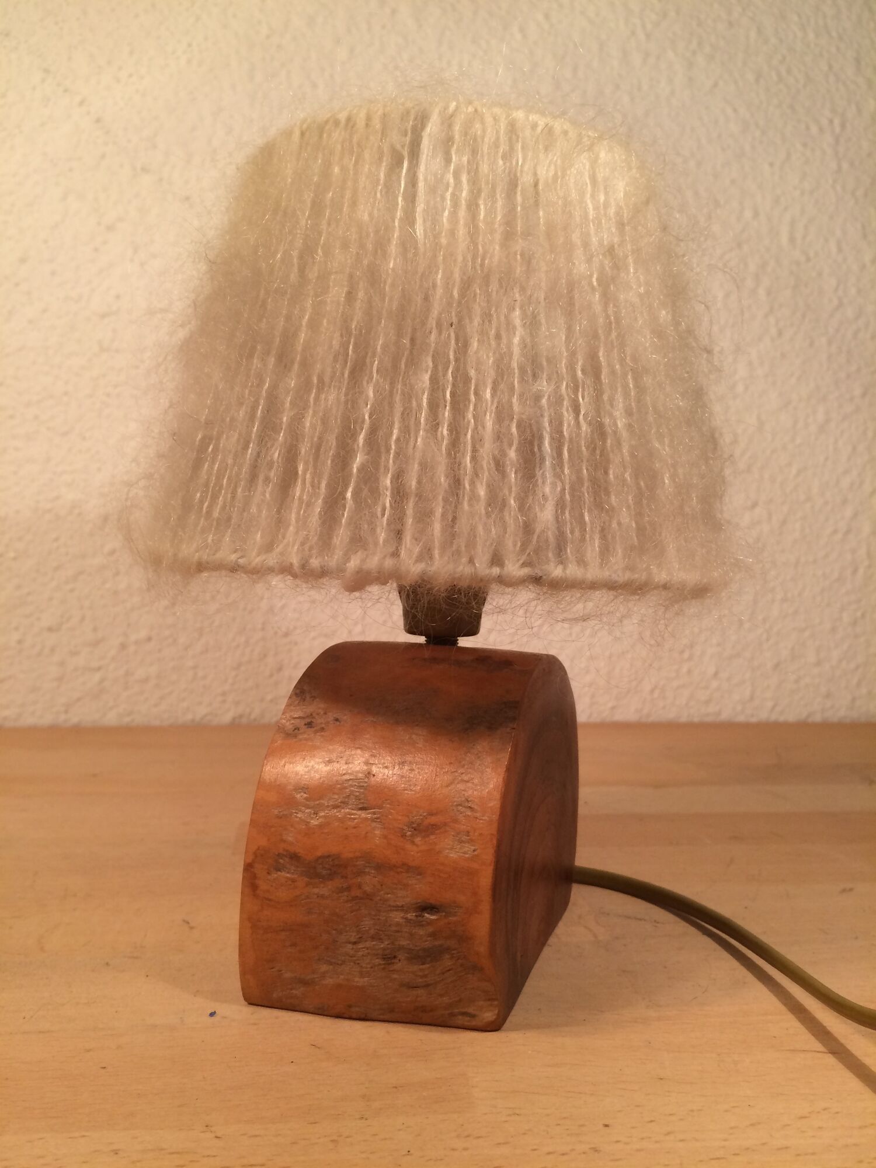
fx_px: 979
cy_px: 584
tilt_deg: -4.4
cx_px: 438
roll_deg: +0.3
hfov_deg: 48.2
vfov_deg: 61.7
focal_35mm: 29
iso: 40
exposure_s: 1/33
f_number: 2.2
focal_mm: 4.15
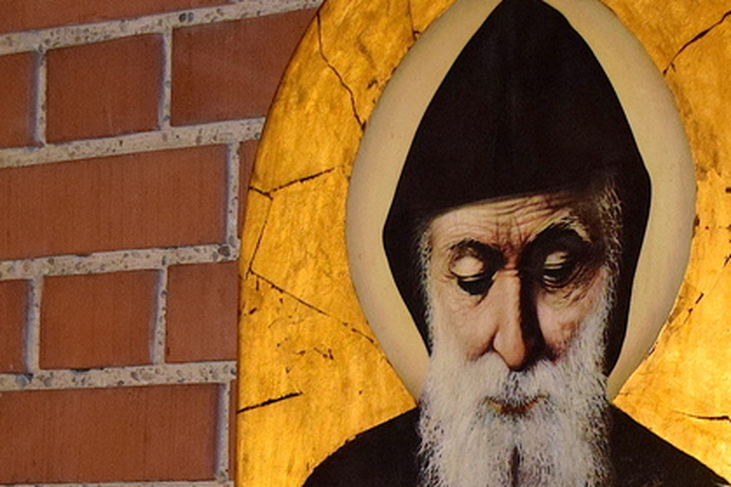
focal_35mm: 172
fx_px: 3491
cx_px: 656
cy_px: 621
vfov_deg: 7.9
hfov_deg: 11.9
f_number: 5.6
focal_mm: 32
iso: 1600
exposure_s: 1/60
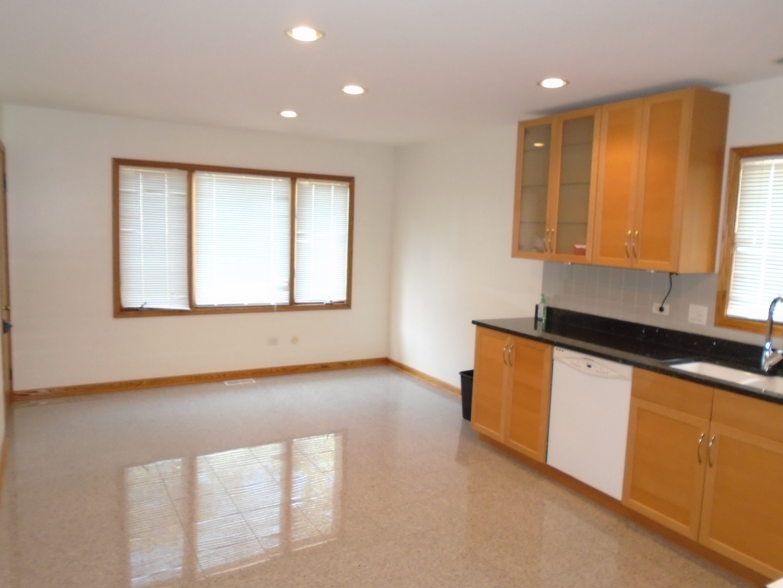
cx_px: 392
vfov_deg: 53.1
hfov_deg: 67.3
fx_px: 588
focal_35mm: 26
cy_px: 294
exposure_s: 1/30
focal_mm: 4.6
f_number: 3.2
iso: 400
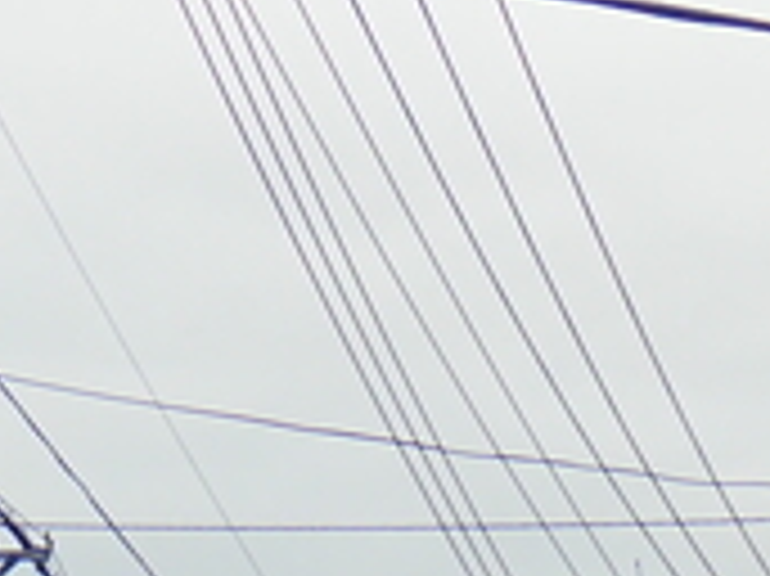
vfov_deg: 6.3
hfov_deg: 8.6
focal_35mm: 229
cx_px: -32
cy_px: -454
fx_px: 5090
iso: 100
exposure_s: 1/125
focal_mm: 8.99
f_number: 4.5
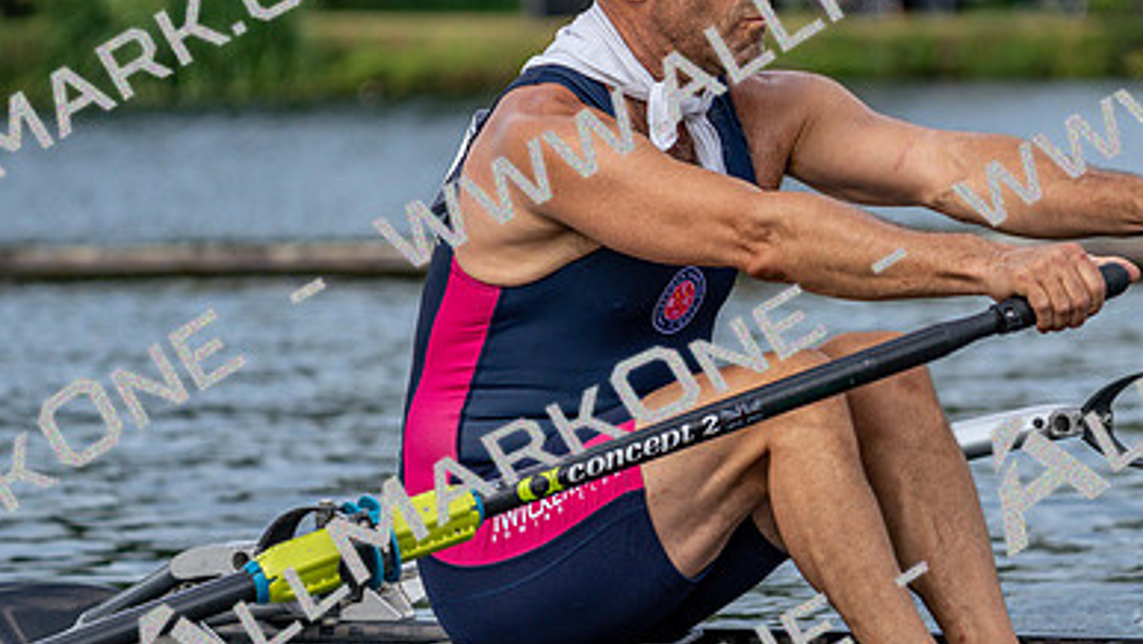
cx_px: 738
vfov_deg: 3.9
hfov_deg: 6.9
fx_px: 9520
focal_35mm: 314
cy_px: 276
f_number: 5.6
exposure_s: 1/1600
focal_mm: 200
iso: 400
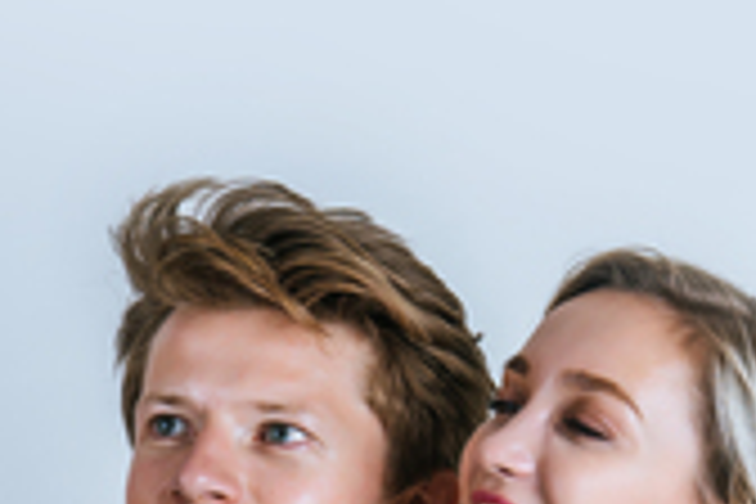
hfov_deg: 11.4
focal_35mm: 179
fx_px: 3759
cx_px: 657
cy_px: 752
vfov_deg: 7.5
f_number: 8
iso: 100
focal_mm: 50
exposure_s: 1/100
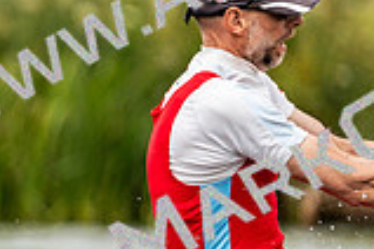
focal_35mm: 2172
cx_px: -242
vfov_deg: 0.6
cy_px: 177
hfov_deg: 0.9
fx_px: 22563
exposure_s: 1/2000
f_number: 6.3
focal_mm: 594
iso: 320
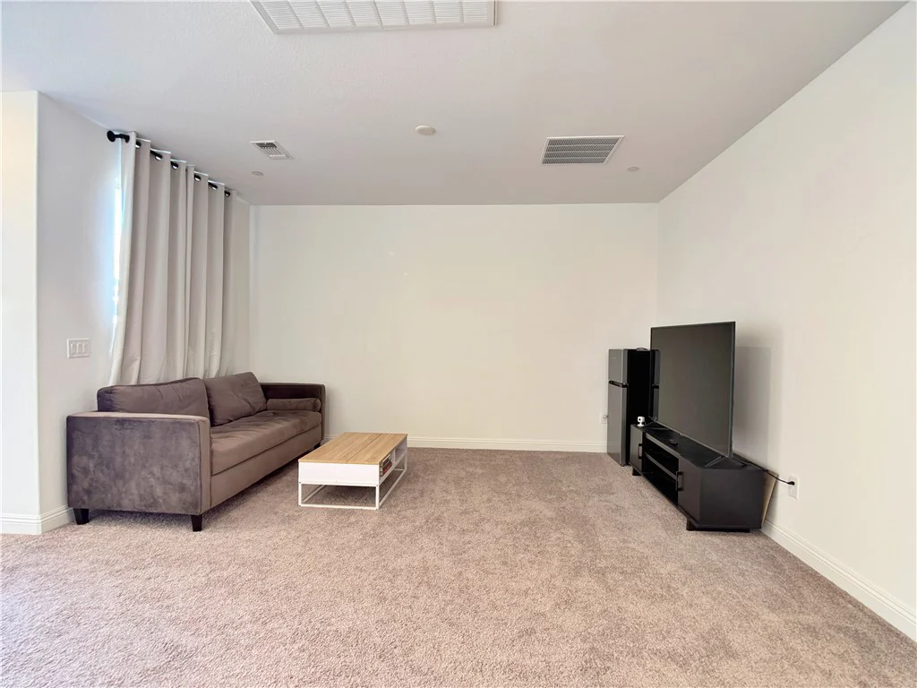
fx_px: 636
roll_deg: +0.5
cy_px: 344
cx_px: 458
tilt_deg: -1.2
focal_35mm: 24
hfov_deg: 71.6
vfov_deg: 56.8
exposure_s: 1/60
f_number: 1.78
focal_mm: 6.76
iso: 200
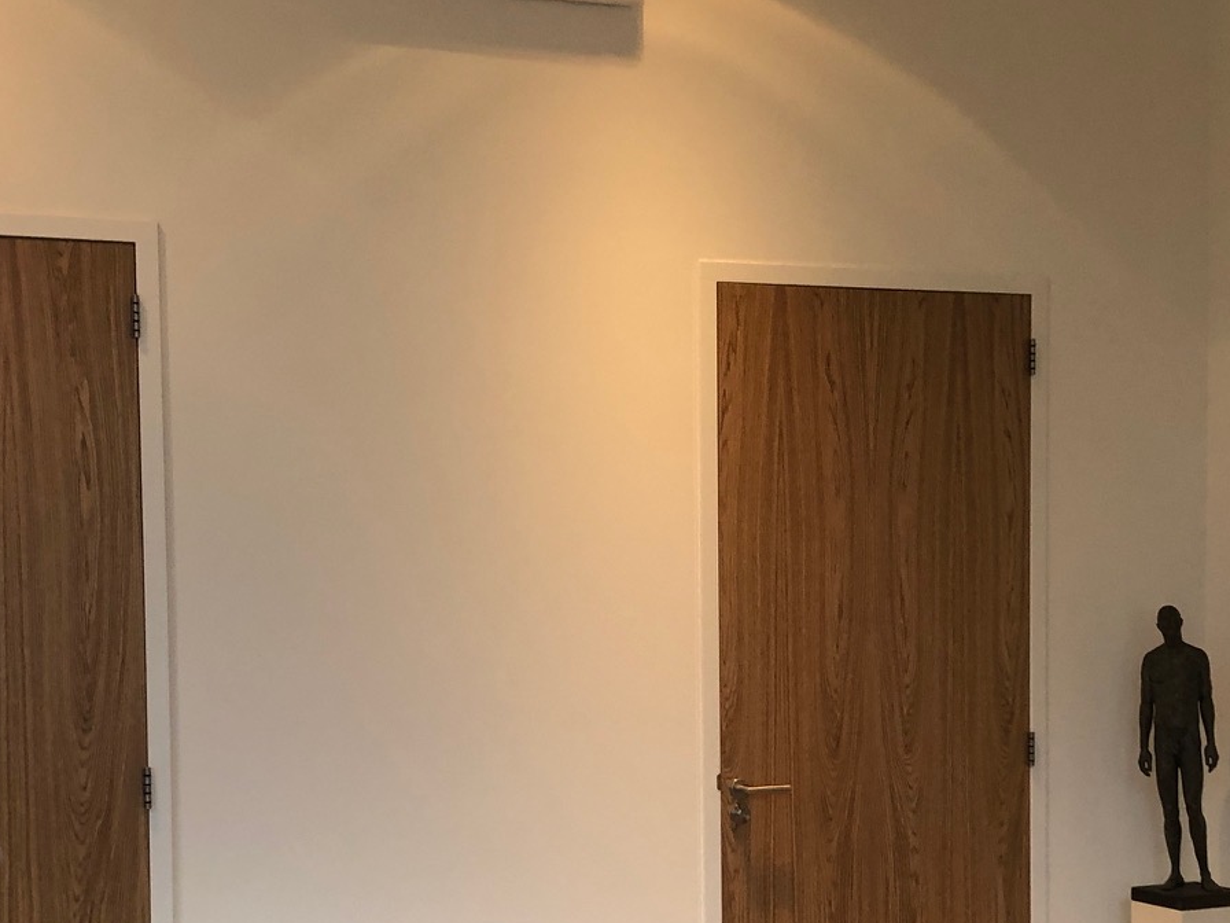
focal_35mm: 63
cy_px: 684
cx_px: 648
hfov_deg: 30.7
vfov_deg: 23.1
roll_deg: -0.4
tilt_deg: -4.0
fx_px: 2239
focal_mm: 3.99
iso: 40
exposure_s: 1/20
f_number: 1.8
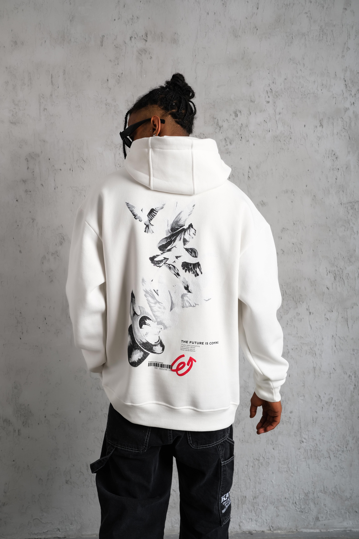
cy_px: 270
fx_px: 524
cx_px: 180
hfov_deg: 37.9
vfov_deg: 54.4
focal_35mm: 35
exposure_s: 1/160
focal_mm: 23
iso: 160
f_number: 5
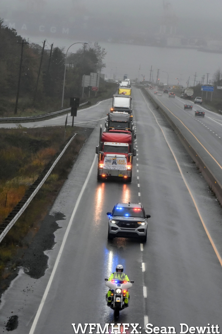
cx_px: 111
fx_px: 1874
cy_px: 167
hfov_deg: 6.8
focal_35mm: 202
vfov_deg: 10.2
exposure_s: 1/1000
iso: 2000
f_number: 8
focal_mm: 135
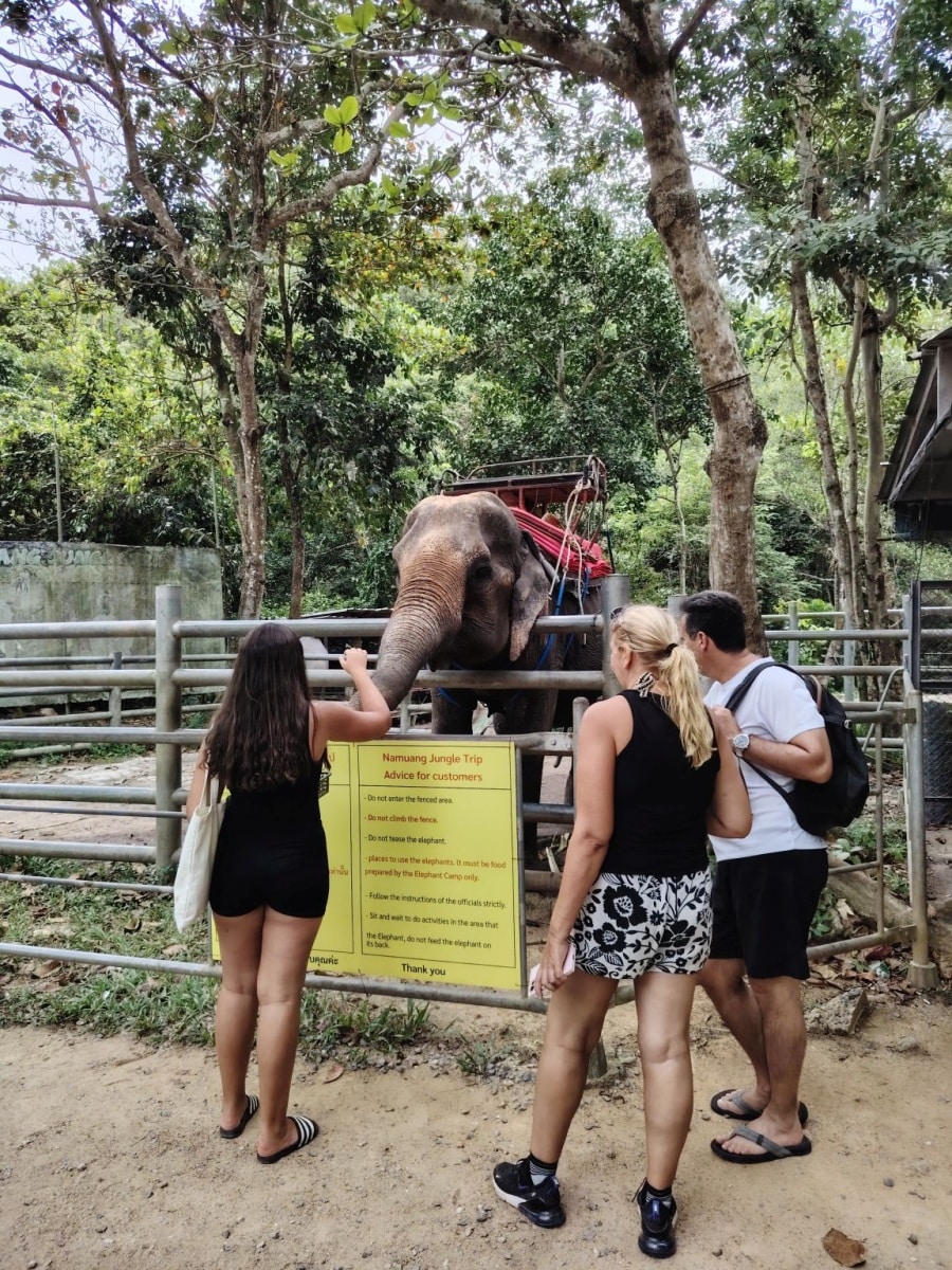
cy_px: 635
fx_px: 880
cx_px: 476
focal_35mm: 24
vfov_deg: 71.6
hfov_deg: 56.8
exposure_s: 1/900
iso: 644
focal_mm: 5.25
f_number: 1.75
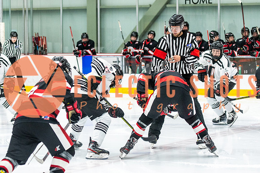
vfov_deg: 9.0
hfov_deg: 13.4
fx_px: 1107
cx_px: 109
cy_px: 74
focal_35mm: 153
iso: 1100
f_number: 2.8
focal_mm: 85
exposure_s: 1/400
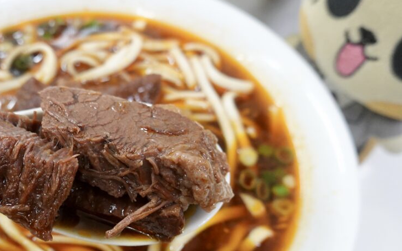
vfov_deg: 31.4
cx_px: 104
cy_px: 189
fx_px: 438
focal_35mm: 40
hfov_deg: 47.6
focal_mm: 9
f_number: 2.8
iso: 800
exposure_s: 1/30
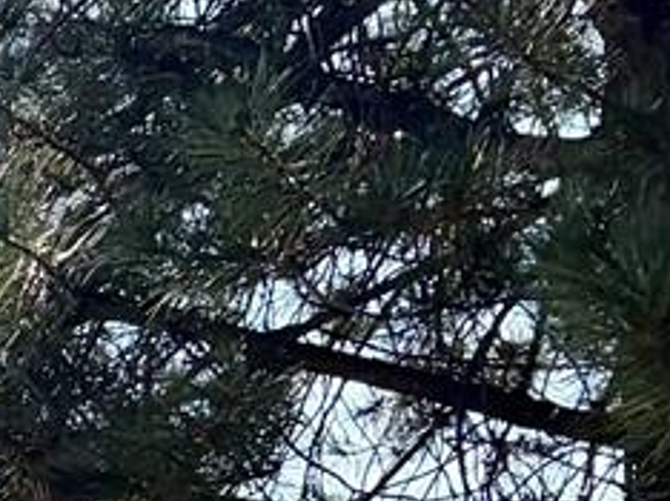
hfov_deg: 9.1
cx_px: -1320
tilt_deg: +7.7
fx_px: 3442
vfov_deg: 7.7
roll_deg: -1.2
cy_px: 1208
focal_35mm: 178
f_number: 1.6
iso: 64
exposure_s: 1/4608
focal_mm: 5.96
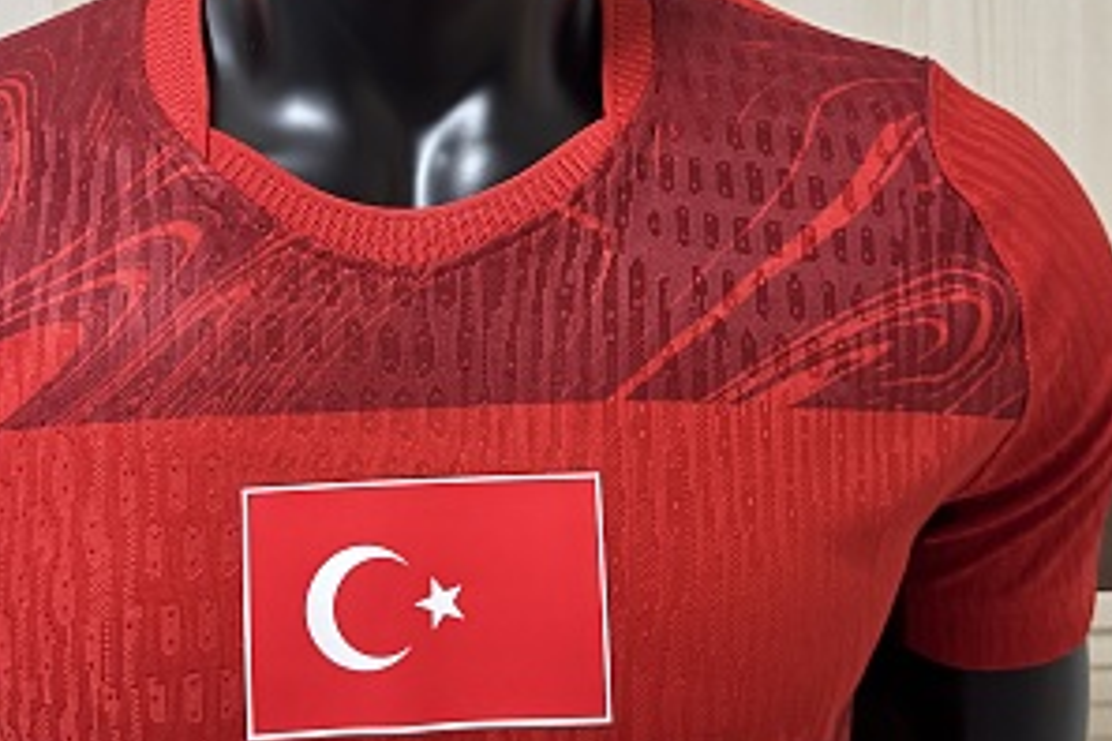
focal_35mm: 42
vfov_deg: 31.5
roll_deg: +2.4
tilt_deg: -7.3
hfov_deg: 46.2
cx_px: 466
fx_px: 1297
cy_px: 221
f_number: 1.78
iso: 250
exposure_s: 1/60
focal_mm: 6.76
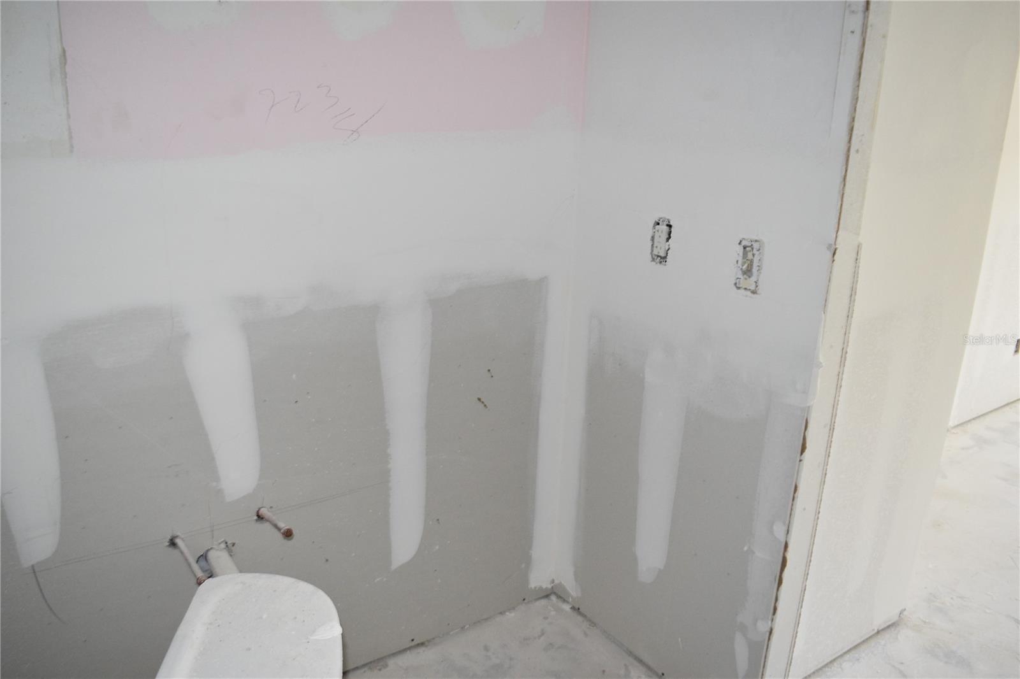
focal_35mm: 27
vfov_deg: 47.9
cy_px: 340
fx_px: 765
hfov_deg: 67.4
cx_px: 510
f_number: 4
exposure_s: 1/60
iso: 800
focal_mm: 18
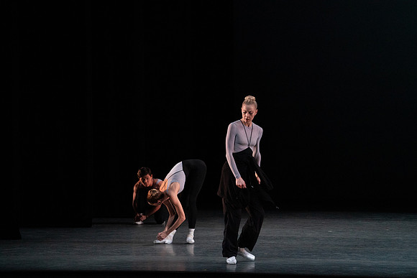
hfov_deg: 10.3
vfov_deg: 6.9
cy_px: 139
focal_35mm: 200
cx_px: 208
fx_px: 2317
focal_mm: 200
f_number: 8
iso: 12800
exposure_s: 1/500
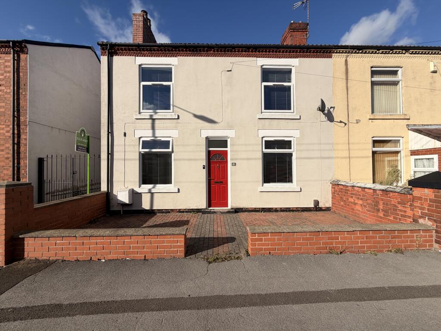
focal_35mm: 14
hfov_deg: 102.1
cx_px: 220
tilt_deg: +2.4
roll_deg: +0.1
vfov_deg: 85.7
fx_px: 178
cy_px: 166
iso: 20
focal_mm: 2.22
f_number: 2.2
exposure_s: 1/1285
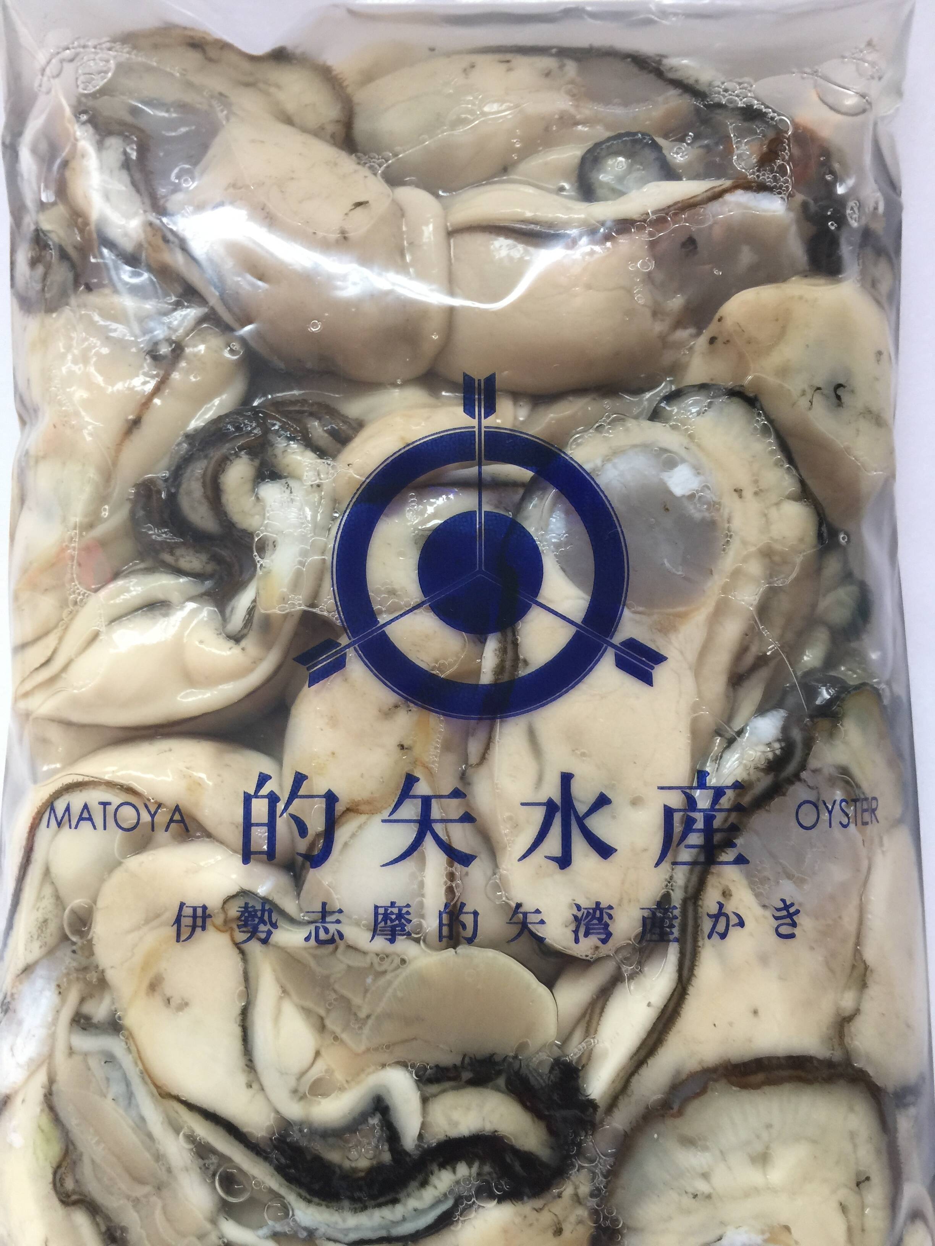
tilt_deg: -83.4
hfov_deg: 48.2
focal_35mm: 29
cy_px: 623
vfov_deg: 61.7
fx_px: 1044
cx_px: 468
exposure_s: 1/15
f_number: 2.2
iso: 50
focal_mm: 4.15
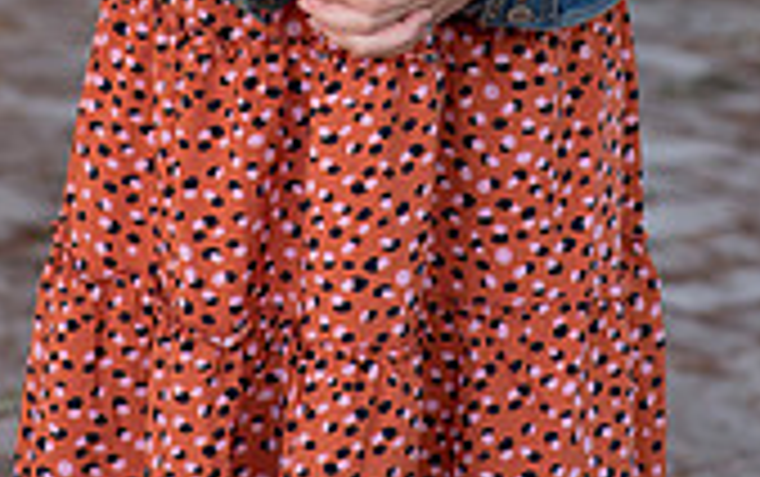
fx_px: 4769
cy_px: -513
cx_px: 378
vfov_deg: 5.6
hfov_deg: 9.1
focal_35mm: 230
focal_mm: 85
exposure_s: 1/320
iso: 640
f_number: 4
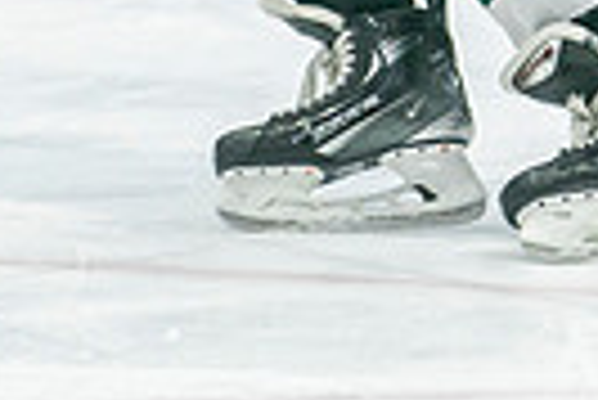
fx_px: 14218
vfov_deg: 1.6
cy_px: -450
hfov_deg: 2.4
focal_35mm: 855
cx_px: 734
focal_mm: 142
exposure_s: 1/640
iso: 640
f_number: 3.2
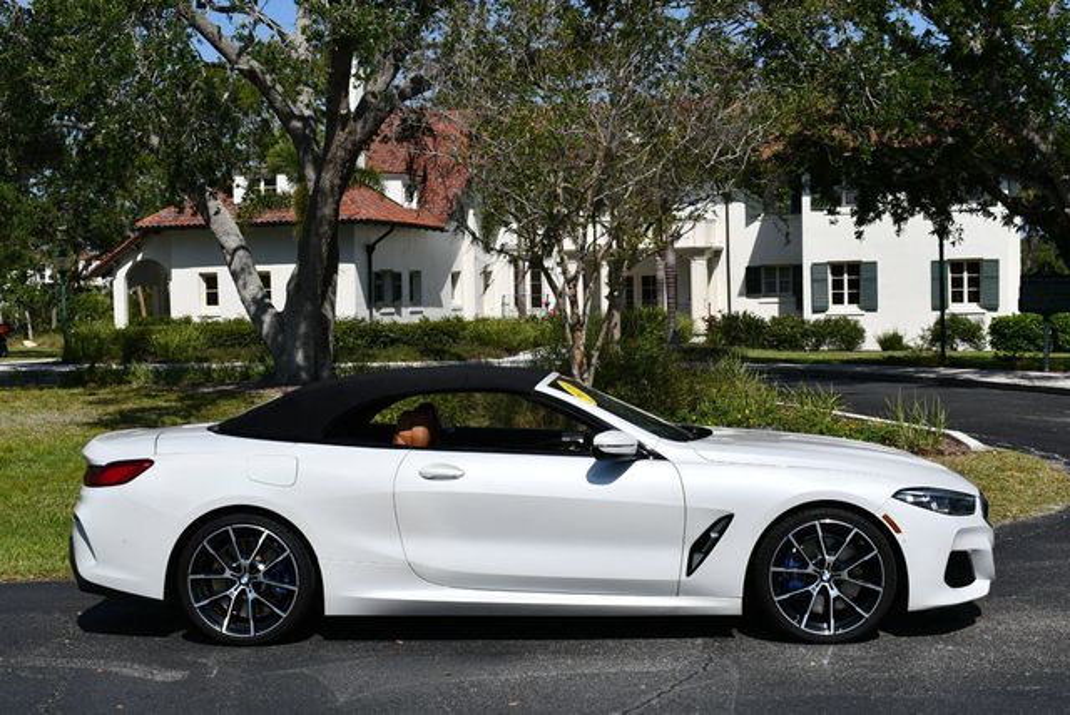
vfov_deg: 24.2
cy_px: 358
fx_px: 1666
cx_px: 535
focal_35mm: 56
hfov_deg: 35.6
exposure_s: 1/400
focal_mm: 28
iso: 100
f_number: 10
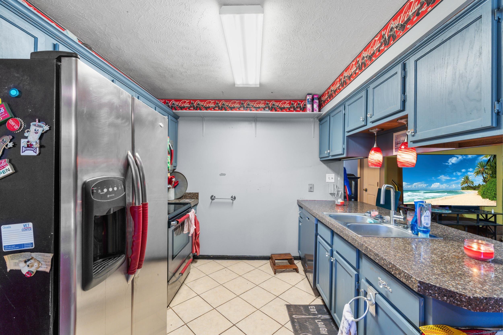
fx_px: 210
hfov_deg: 100.4
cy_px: 168
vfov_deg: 77.3
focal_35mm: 15
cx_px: 252
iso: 400
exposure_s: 1/60
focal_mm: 10
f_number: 6.3
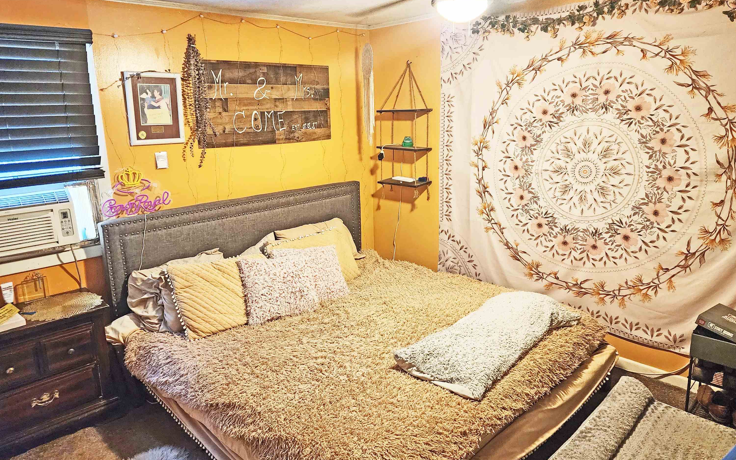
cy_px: 209
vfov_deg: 49.2
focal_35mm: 25
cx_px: 361
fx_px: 501
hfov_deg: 72.5
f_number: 1.8
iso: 640
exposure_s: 1/40
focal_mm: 6.4
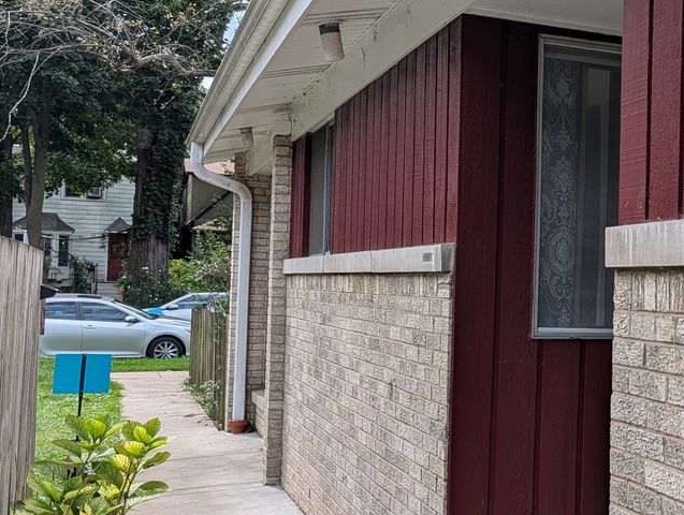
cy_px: 255
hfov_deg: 33.2
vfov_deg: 27.1
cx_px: 642
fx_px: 1069
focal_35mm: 54
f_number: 1.68
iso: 21
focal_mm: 6.9
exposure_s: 1/887
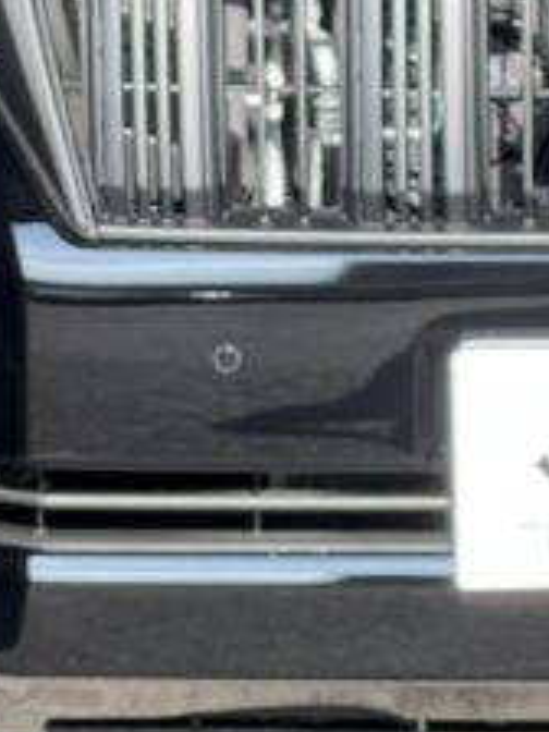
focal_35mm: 292
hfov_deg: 5.1
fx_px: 6175
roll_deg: +0.2
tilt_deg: -1.5
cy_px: -480
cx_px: 683
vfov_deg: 6.7
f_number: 2.2
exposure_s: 1/254
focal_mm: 7.5
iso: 25
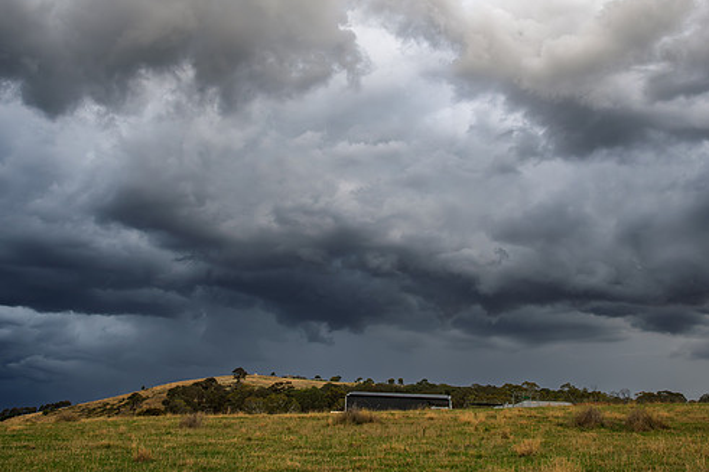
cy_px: 217
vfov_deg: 34.2
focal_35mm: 39
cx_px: 373
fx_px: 768
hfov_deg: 49.5
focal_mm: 22
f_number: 9
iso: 200
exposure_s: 1/125
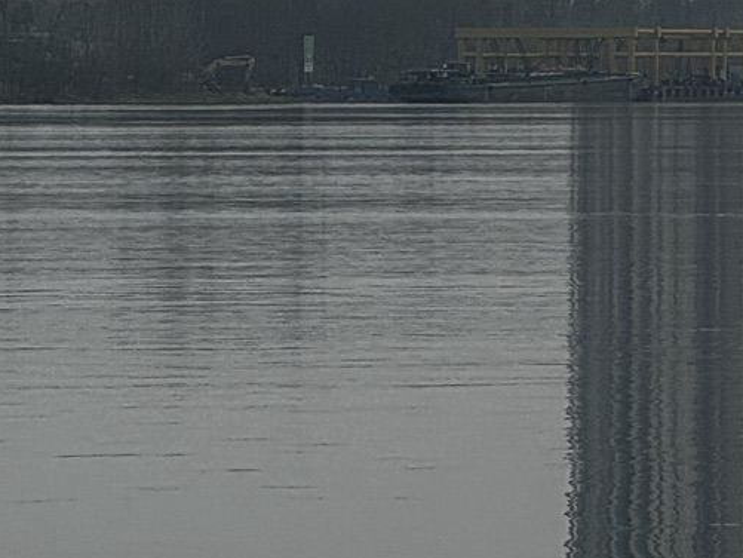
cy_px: -254
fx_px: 10284
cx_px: 1361
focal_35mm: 479
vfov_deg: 3.1
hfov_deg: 4.1
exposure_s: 1/333
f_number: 2.8
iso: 50
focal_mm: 15.66
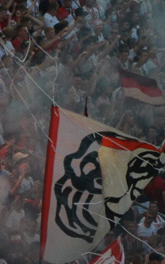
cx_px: 171
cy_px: 91
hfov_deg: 1.9
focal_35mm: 676
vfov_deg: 3.1
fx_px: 4863
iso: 280
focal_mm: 105
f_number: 5.6
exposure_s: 1/500
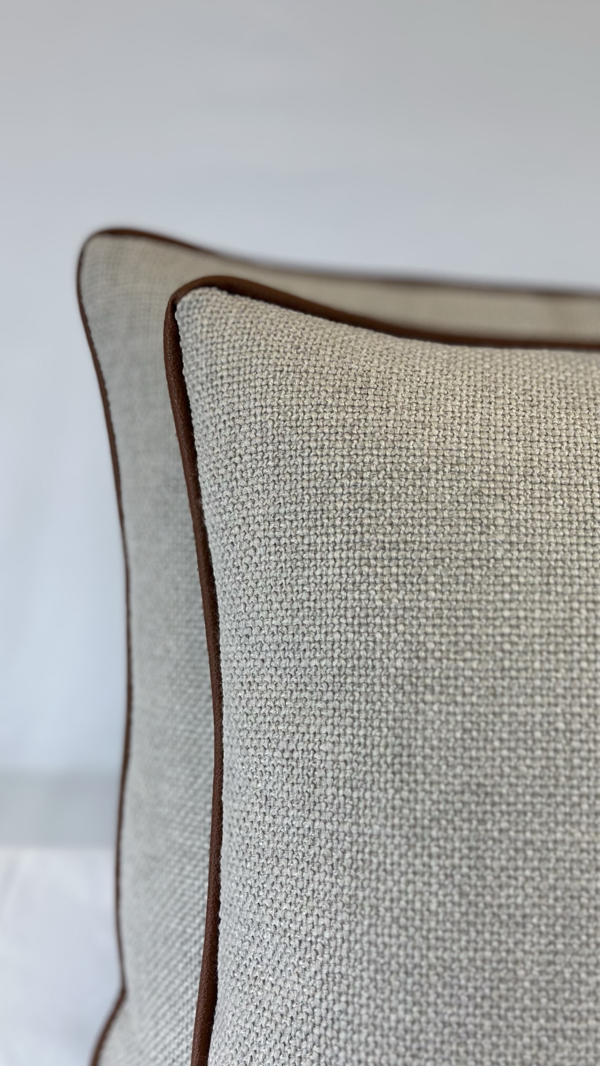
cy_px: 528
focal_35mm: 53
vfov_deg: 39.2
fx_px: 1499
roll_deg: -0.9
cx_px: 389
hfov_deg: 22.6
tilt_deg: -15.4
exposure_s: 1/170
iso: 100
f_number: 1.78
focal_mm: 6.86
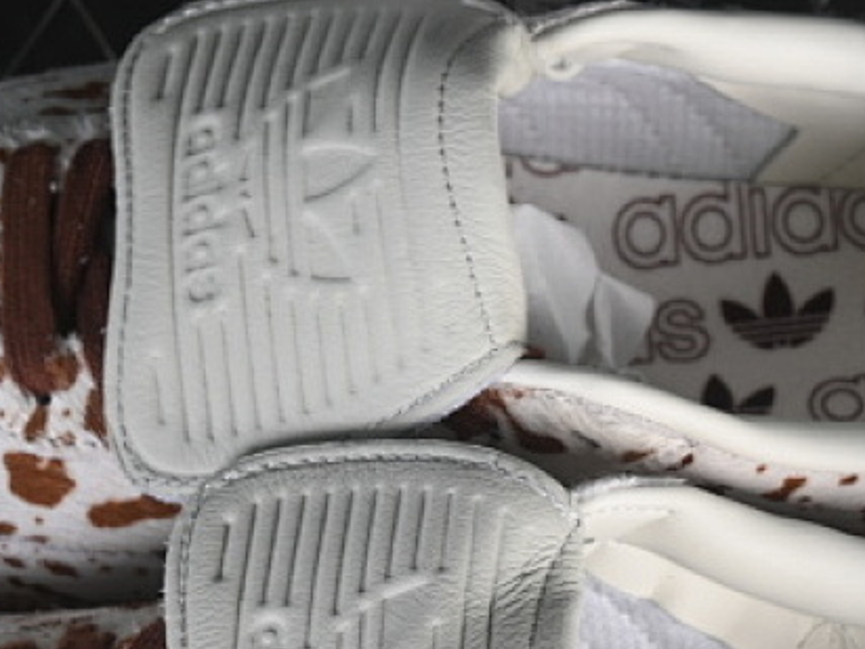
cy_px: 636
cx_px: 432
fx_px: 4723
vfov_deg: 7.8
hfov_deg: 10.5
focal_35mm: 189
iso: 160
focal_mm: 50
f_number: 7.1
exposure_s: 1/80
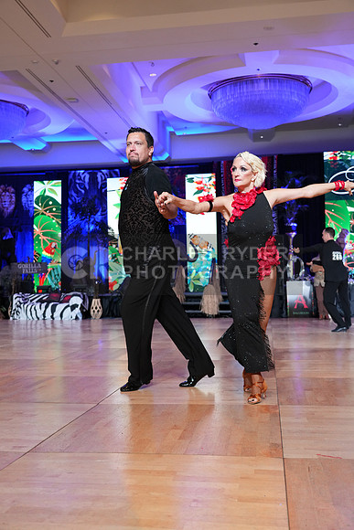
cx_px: 177
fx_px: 560
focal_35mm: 38
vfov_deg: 50.7
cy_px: 265
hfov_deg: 35.1
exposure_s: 1/200
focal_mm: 38
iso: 2000
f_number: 4
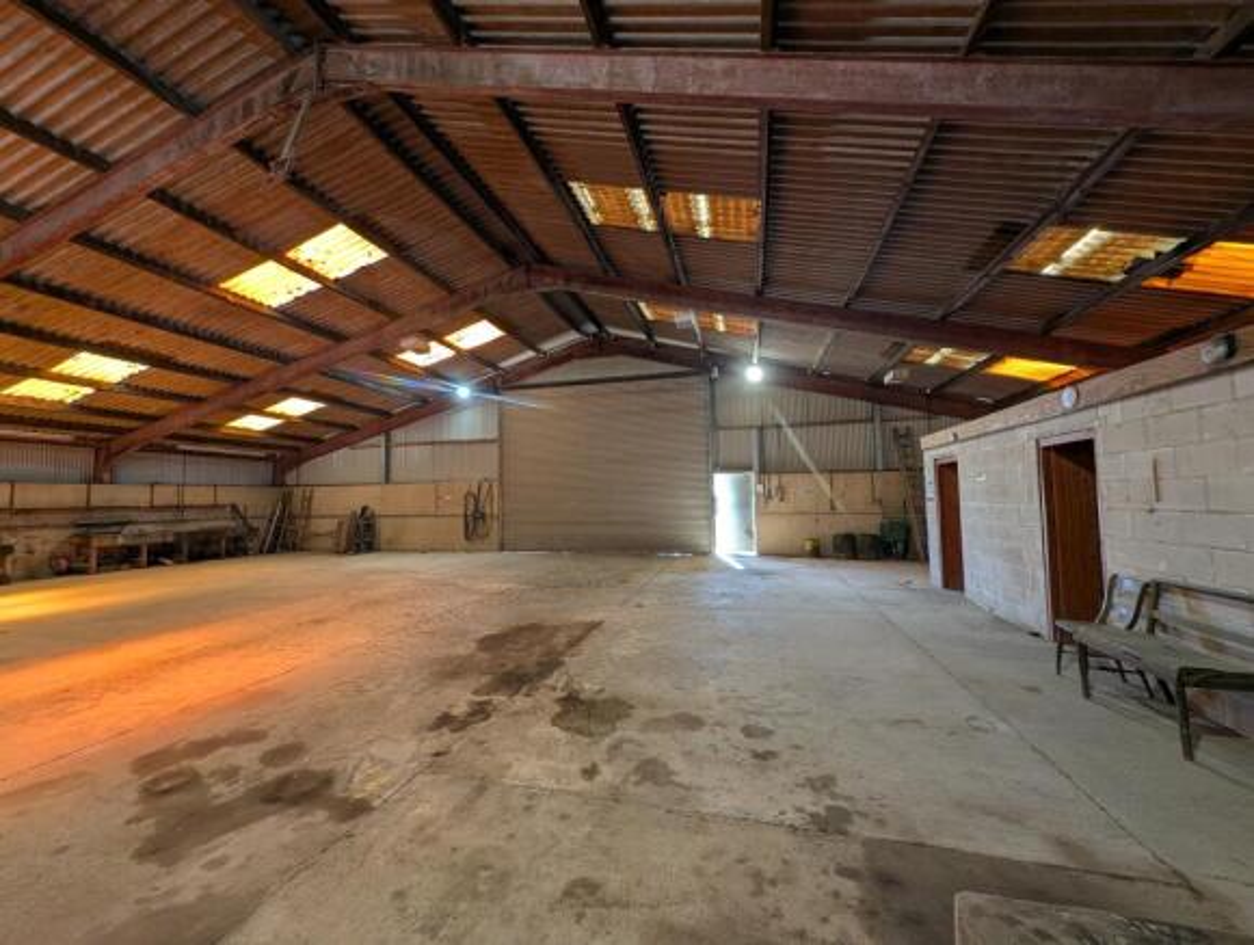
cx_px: 627
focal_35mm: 12
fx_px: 435
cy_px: 472
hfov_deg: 110.4
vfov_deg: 94.7
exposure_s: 1/33.3
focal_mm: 2.23
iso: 69
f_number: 1.95
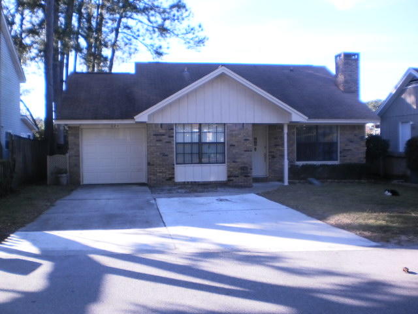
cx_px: 209
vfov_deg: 39.7
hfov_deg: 51.4
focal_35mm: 36
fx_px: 435
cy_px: 157
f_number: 3.1
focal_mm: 6.3
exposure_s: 1/250
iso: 100
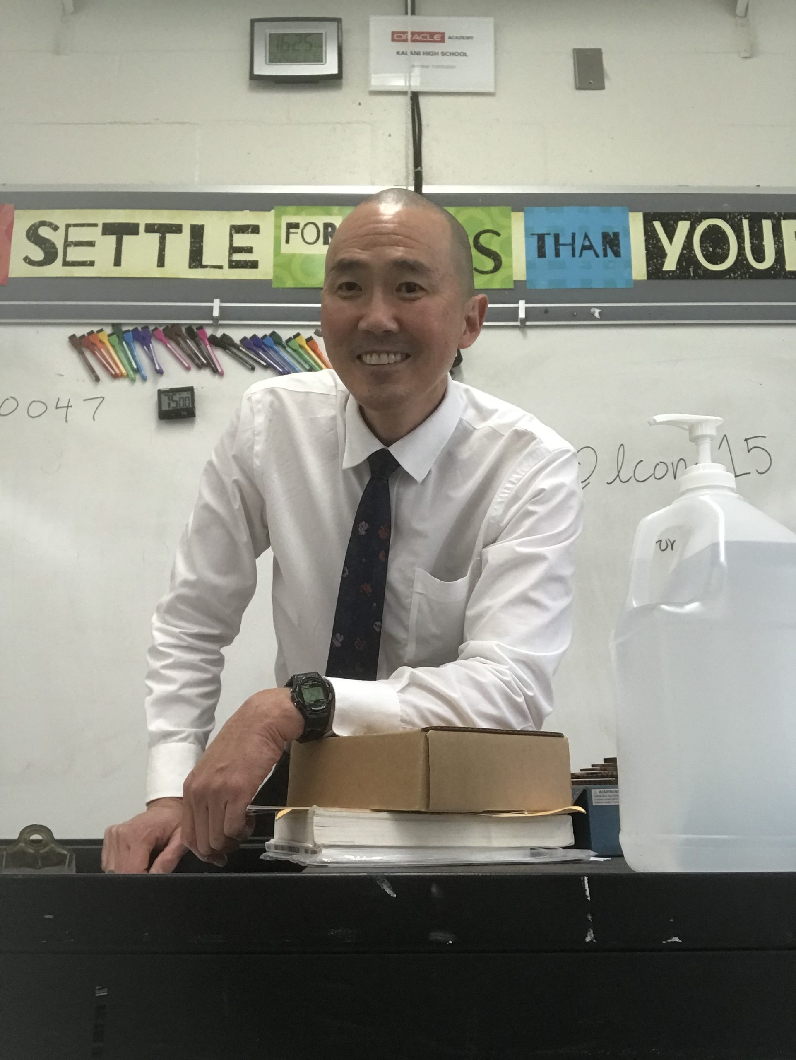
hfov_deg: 44.2
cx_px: 398
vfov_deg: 56.8
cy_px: 530
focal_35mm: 32
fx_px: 980
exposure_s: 1/30
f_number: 2.2
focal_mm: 2.87
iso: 40
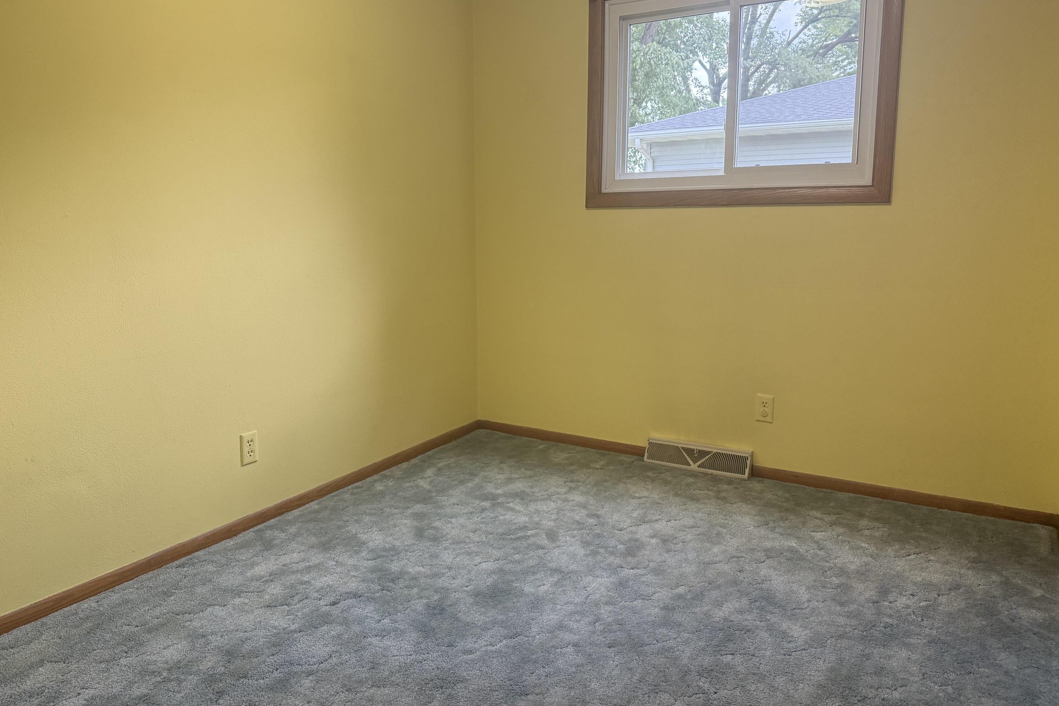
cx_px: 509
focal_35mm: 26
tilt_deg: -8.6
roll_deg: +0.4
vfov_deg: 49.5
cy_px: 331
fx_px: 765
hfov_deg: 69.4
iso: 250
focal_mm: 6.76
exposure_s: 1/120
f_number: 1.78
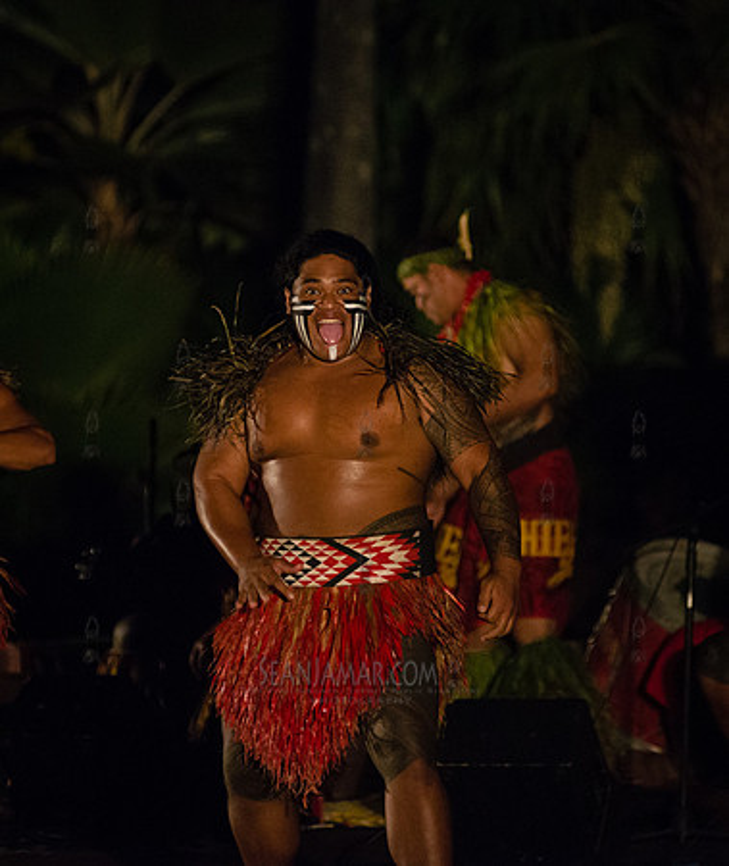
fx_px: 7208
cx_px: 342
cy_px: 433
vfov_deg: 6.9
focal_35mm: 276
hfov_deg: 5.8
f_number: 2.8
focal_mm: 200
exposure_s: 1/320
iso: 4000
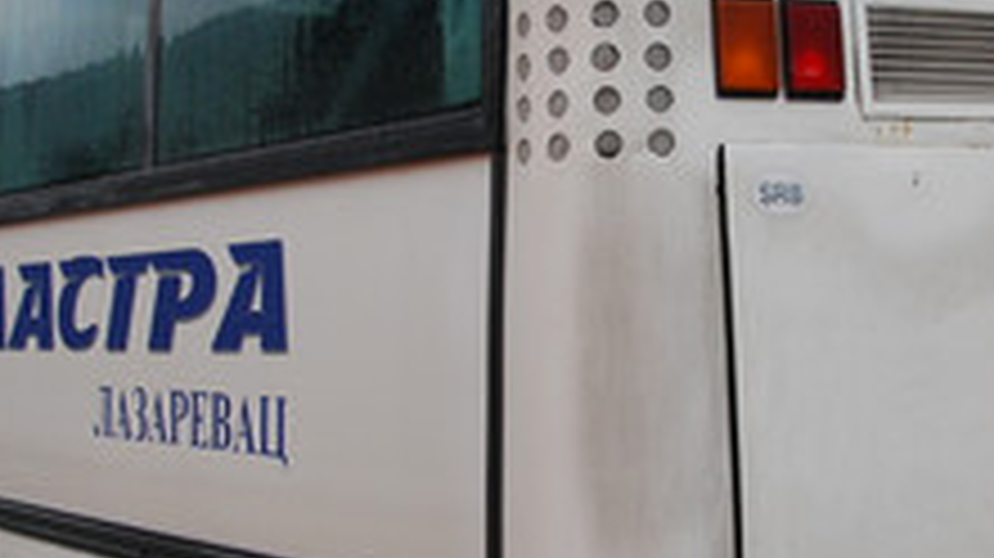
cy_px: 248
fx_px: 2160
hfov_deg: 25.9
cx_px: 553
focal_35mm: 82
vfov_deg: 14.7
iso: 250
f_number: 6.3
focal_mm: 18
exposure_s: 1/160
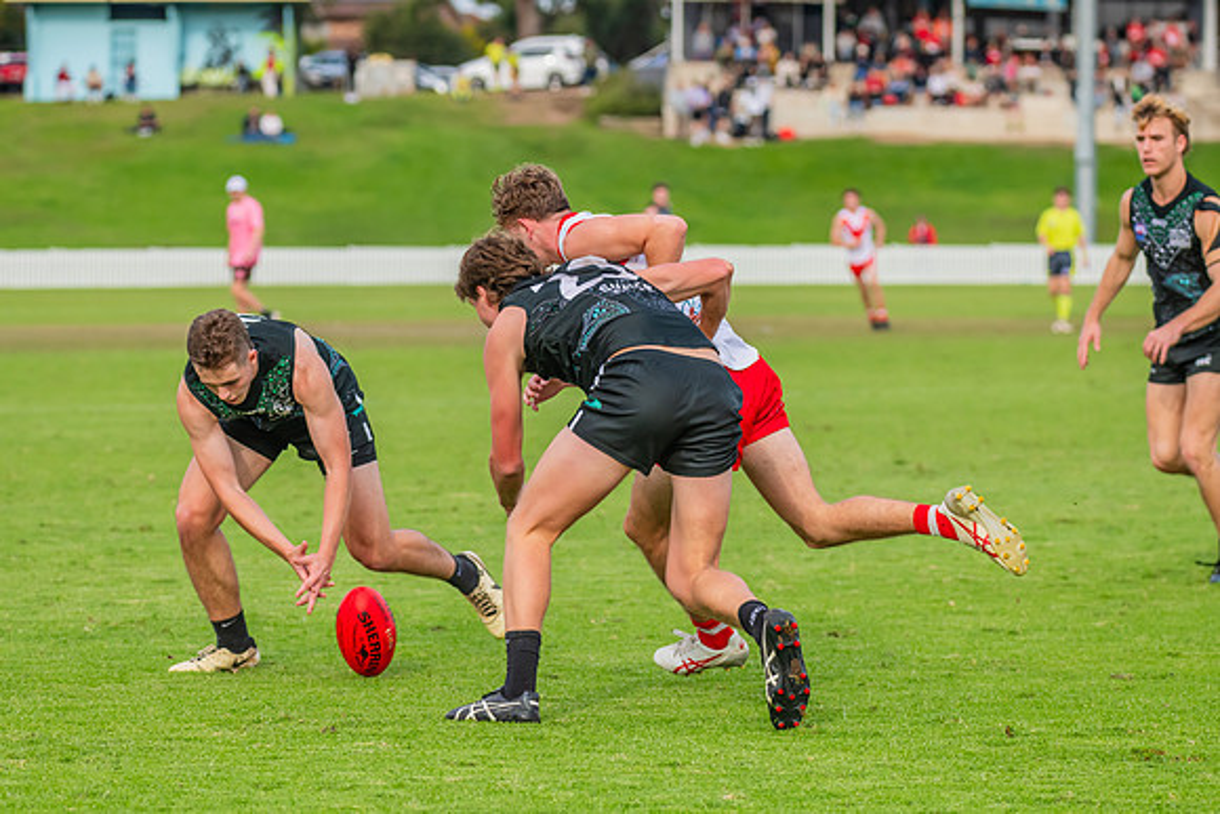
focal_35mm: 177
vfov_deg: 7.8
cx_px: 586
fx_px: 5992
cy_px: 414
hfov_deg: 11.6
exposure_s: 1/1600
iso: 800
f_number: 5.6
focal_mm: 170
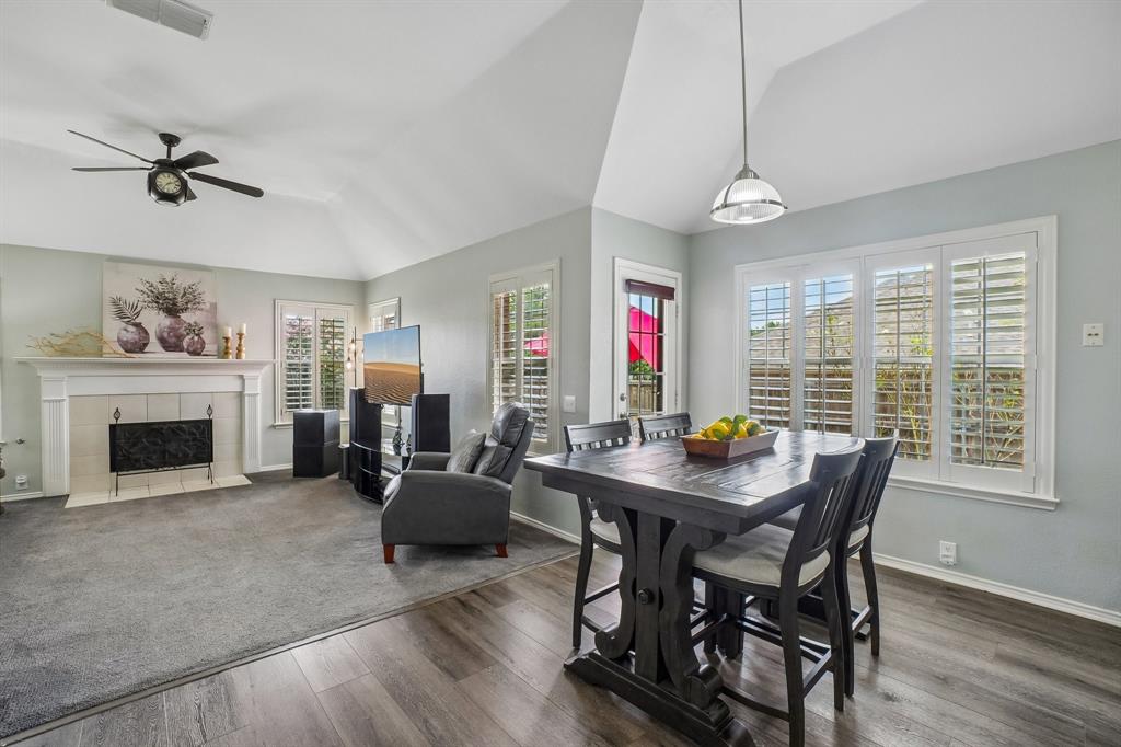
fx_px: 467
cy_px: 374
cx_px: 560
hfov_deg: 100.4
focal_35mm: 15
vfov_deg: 77.3
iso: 400
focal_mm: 10
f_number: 8
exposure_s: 1/40
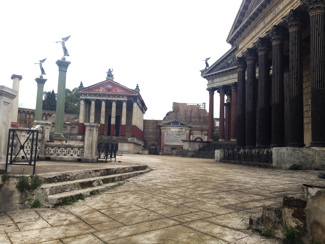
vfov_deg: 42.9
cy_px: 122
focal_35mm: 33
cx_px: 162
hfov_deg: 55.4
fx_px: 310
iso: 50
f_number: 2.4
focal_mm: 4.12
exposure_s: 1/616
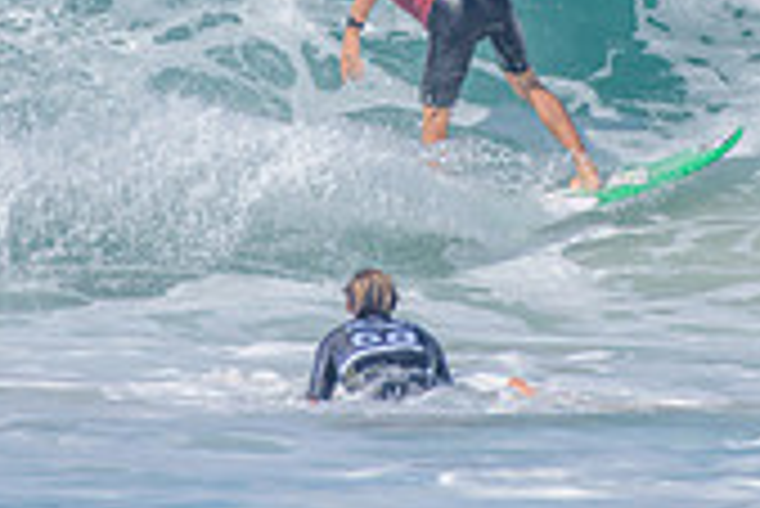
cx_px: 463
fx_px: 36193
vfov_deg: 0.8
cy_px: -151
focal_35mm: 1713
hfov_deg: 1.2
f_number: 5.6
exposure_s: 1/2000
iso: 160
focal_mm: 500
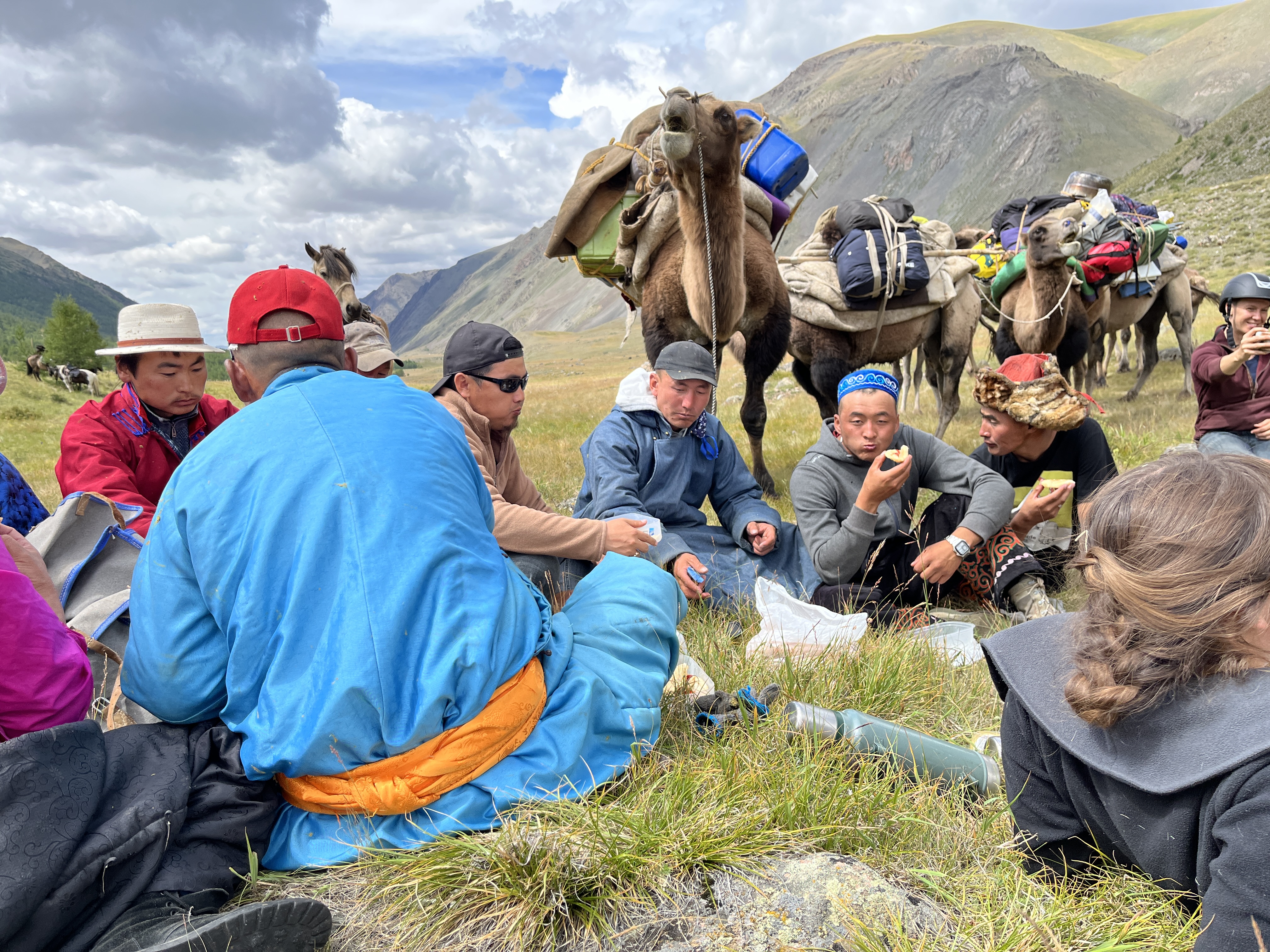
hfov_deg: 67.3
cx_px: 635
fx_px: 954
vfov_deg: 53.1
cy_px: 476
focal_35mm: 26
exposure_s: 1/1695
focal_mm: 5.1
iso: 50
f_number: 1.6
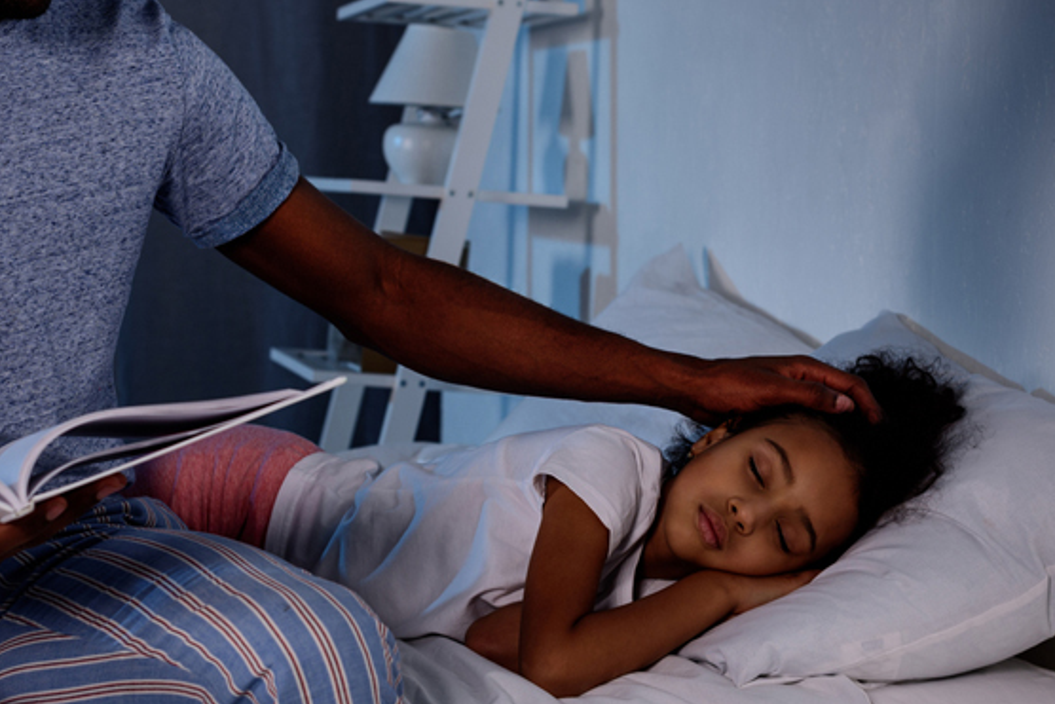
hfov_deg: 25.3
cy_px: 362
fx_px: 2345
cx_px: 584
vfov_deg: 17.1
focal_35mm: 80
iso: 100
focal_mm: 50
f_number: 5
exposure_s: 1/160
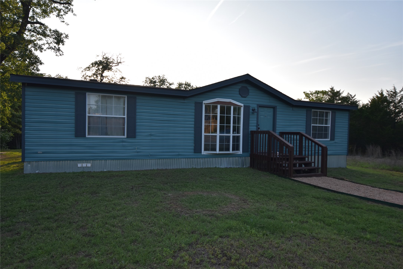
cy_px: 134
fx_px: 235
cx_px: 202
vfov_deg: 59.5
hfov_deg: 81.2
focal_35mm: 21
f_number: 4
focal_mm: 14
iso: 200
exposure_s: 1/800
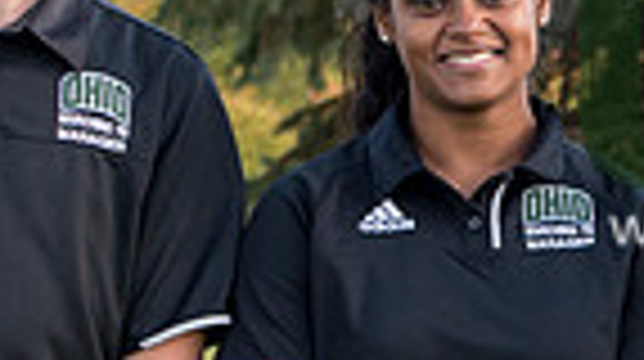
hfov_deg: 8.7
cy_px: 180
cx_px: 1056
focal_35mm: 241
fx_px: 4110
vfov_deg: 5.0
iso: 320
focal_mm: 32
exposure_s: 1/1000
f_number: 2.8
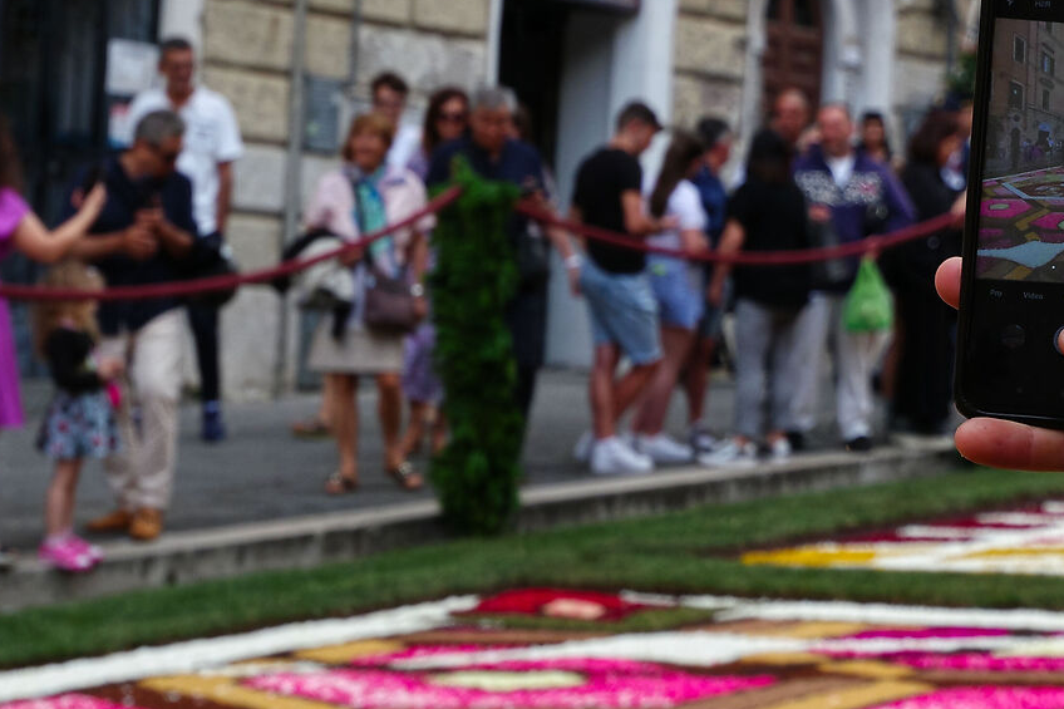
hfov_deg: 15.1
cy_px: 222
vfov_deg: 10.3
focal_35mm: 133
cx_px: 1097
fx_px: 3930
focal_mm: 31
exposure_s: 1/500
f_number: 6.3
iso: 400
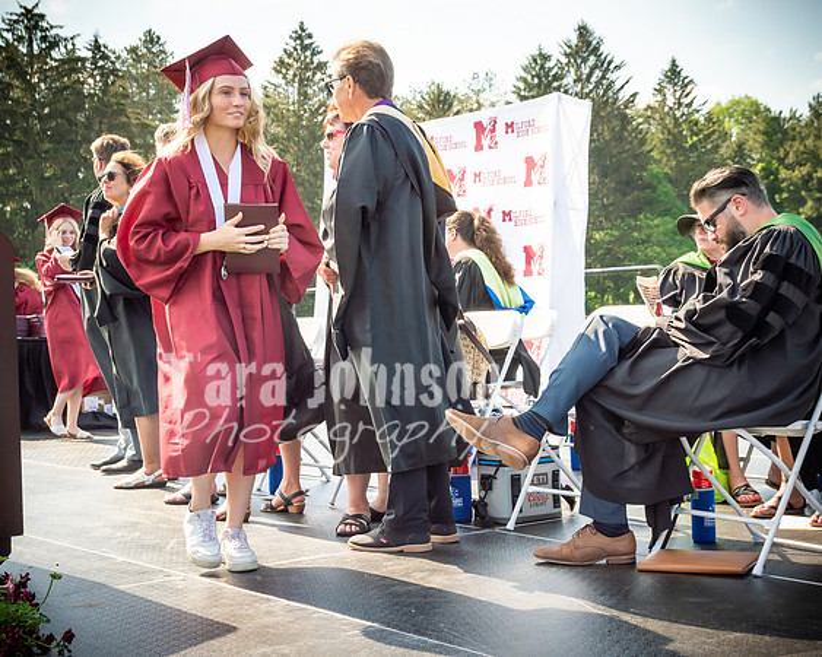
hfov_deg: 32.7
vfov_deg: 26.4
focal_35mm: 58
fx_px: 1399
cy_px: 328
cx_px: 411
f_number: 7.1
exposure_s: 1/500
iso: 200
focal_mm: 34
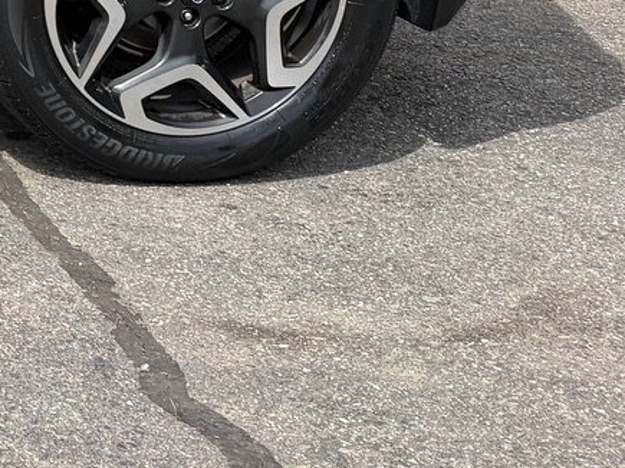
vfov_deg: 13.0
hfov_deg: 14.6
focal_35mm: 106
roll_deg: -0.1
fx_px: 1913
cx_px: -703
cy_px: -280
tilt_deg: -8.5
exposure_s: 1/3279
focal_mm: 6.76
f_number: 1.78
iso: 80
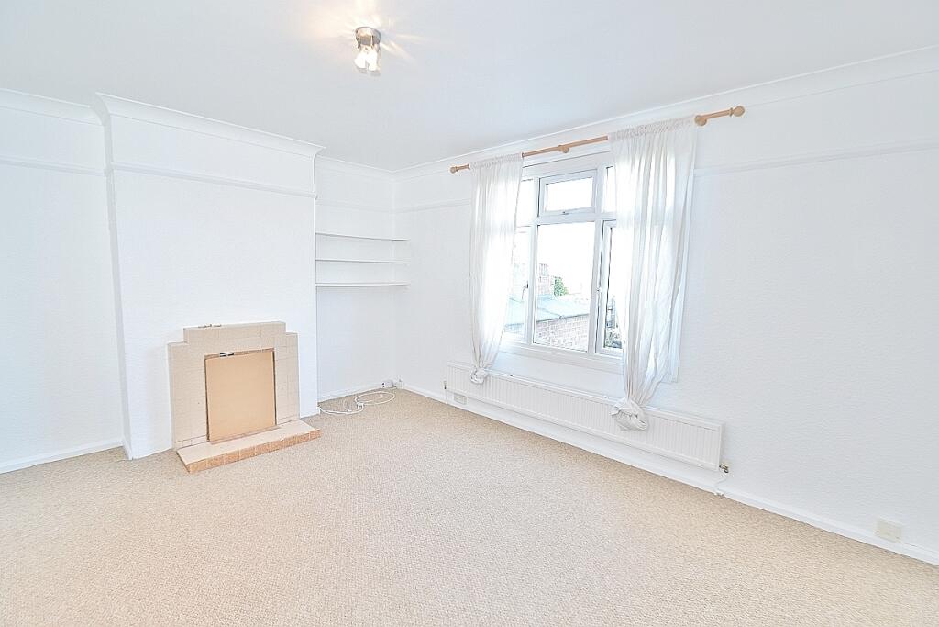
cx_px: 470
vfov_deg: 77.3
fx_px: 391
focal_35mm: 15
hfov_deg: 100.4
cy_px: 314
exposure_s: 1/30
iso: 200
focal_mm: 10
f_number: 3.5
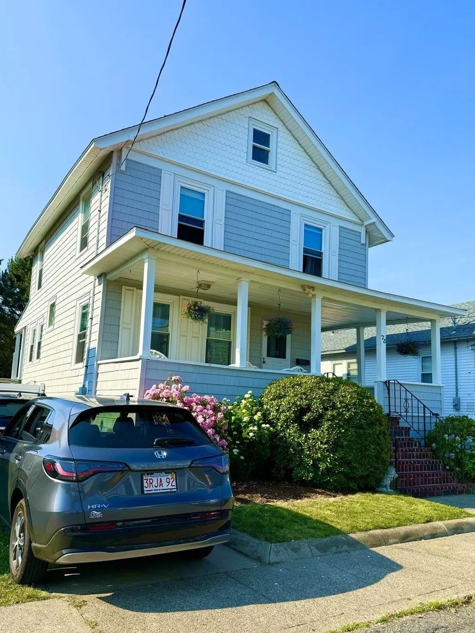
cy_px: 335
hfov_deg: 51.3
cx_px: 222
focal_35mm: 27
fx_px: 494
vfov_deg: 65.3
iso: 80
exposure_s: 1/3597
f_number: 1.78
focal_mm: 6.76
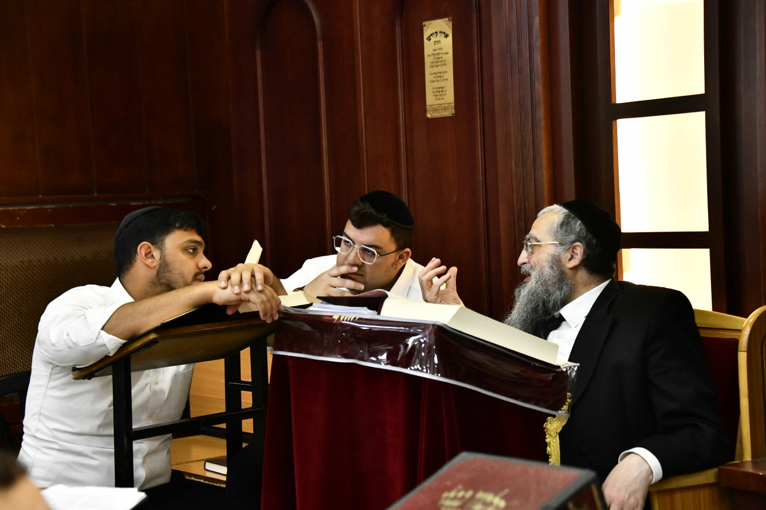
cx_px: 383
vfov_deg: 18.9
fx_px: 1532
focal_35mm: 72
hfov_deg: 28.1
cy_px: 255
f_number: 5.6
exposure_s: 1/320
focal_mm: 72
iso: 4000
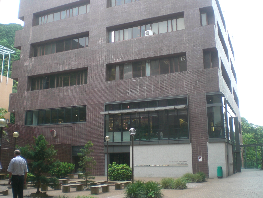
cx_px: 132
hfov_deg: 49.0
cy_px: 99
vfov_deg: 37.7
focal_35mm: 38
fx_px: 289
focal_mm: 6.3
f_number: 3.1
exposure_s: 1/125
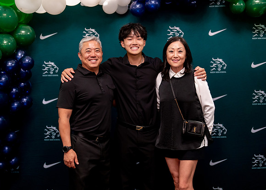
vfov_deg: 26.1
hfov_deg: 35.9
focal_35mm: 54
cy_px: 95
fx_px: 410
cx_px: 133
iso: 1000
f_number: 1.2
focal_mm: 50
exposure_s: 1/320
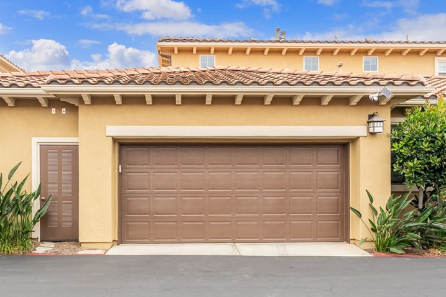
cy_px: 177
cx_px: 185
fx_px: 372
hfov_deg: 61.5
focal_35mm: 30
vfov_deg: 43.4
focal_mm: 21
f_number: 8
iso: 800
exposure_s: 1/6000
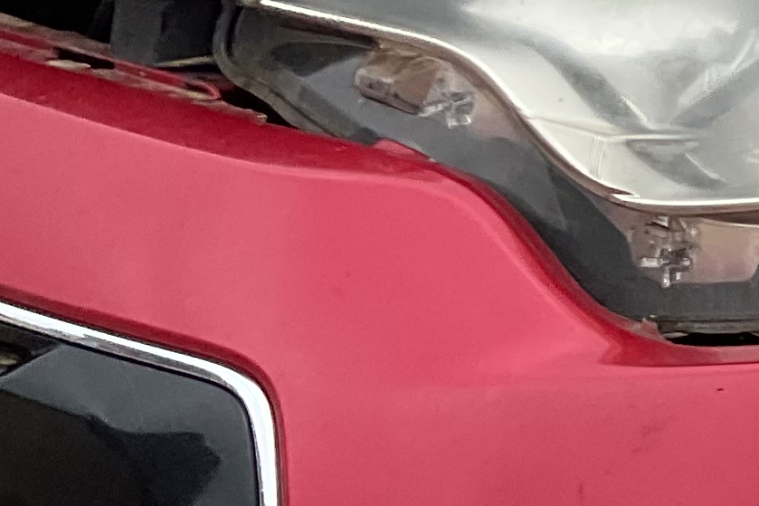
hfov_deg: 12.2
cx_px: 1625
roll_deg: -13.0
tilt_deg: -13.6
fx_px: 3056
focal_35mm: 145
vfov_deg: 9.5
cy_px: 224
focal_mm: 3
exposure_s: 1/457
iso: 16
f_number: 1.8
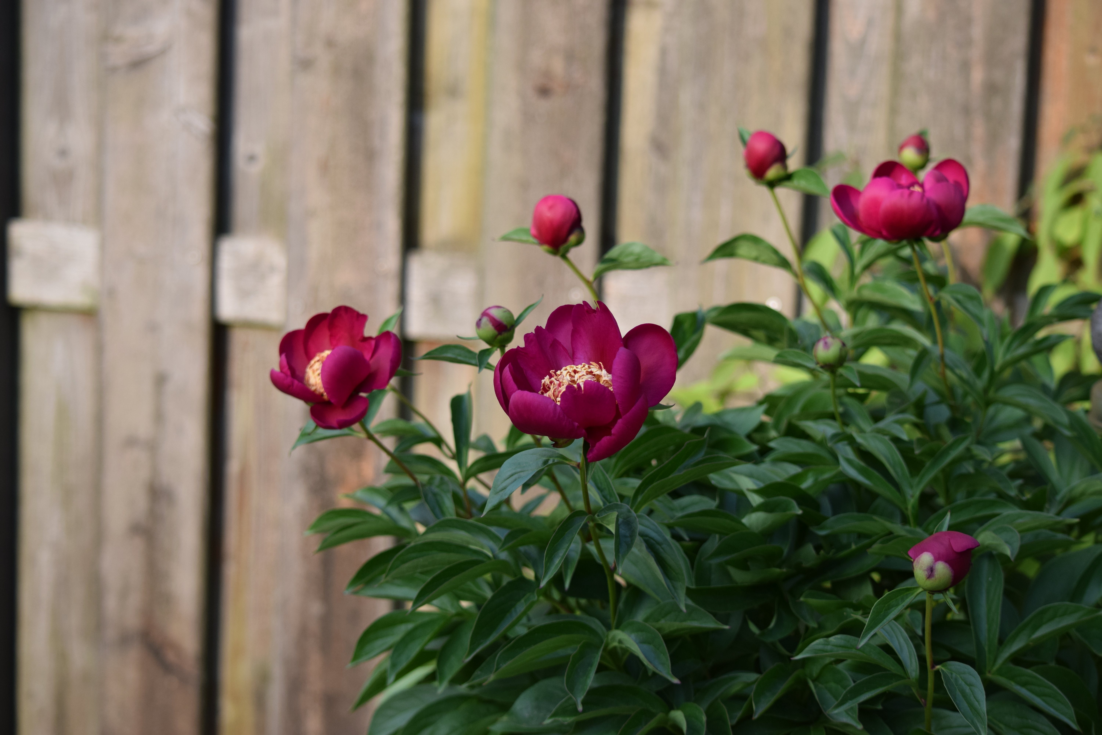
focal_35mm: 82
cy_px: 368
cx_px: 551
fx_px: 2525
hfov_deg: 24.6
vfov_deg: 16.6
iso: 500
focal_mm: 55
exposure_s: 1/1000
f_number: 4.5
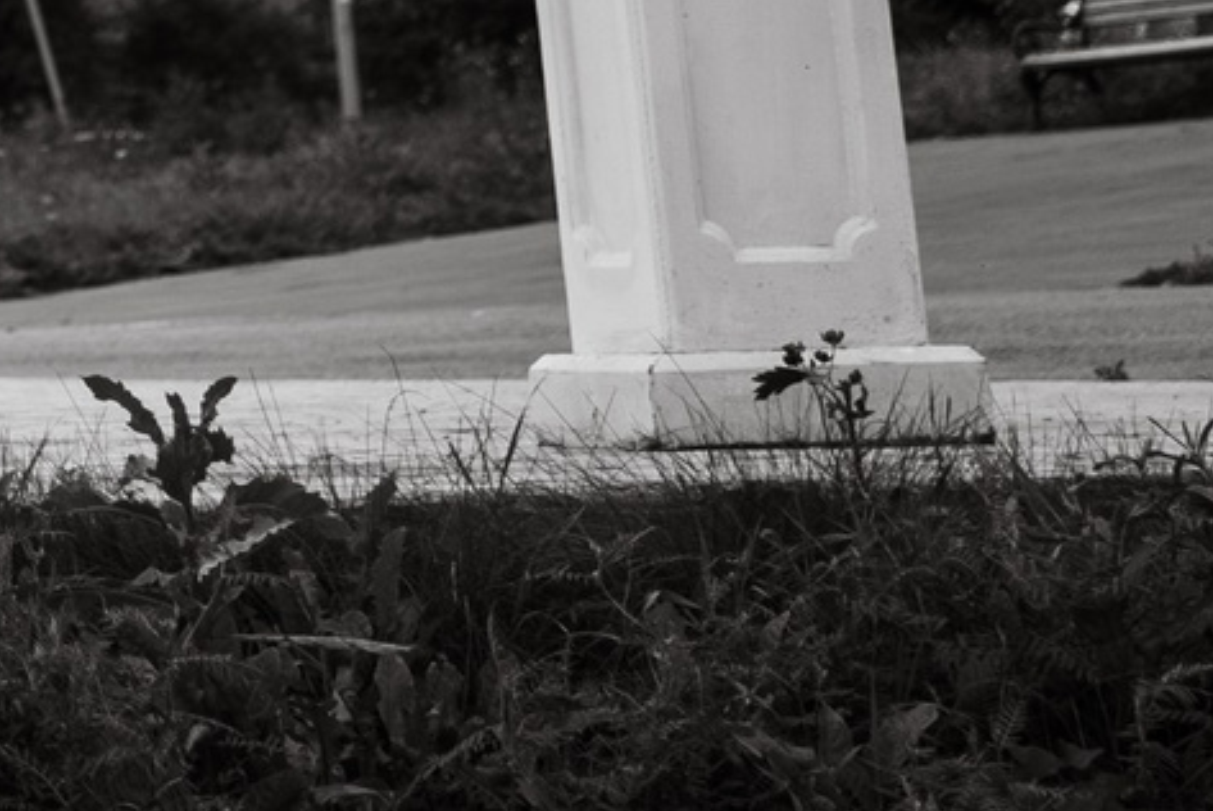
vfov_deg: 7.8
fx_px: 5462
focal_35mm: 162
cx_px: -1793
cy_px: -1202
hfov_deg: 10.7
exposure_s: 1/250
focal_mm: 28
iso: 50
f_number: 2.8
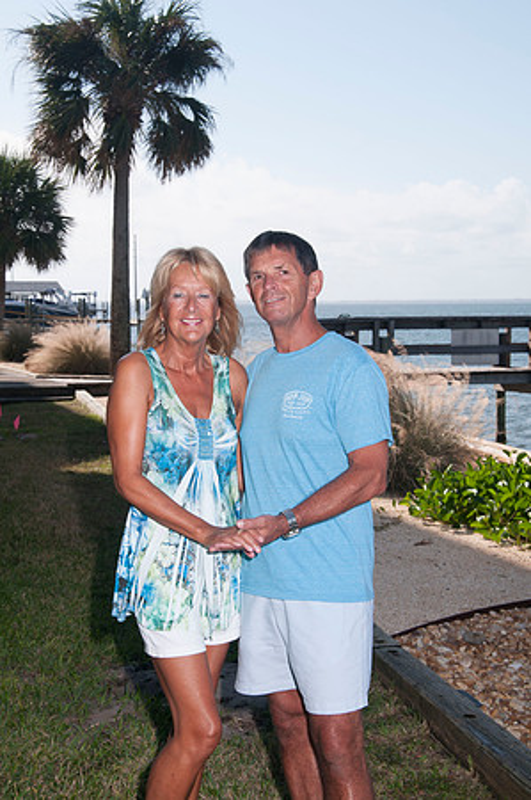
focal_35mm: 63
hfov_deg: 21.5
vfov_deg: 31.9
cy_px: 400
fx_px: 1397
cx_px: 266
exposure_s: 1/250
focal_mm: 42
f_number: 10
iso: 100
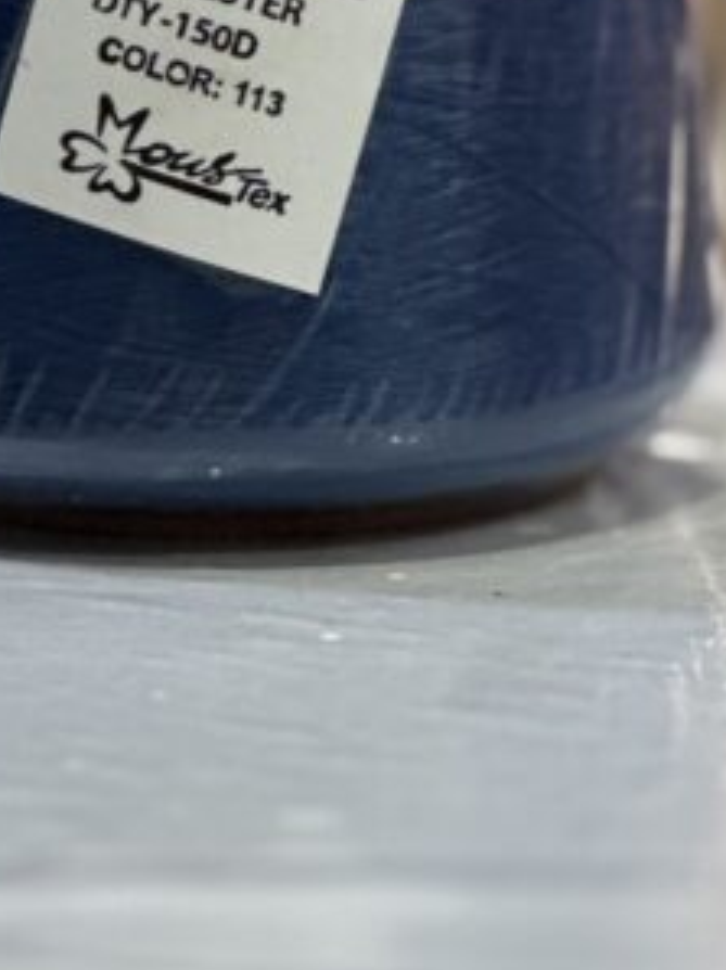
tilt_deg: -2.6
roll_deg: -0.5
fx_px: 7421
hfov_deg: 5.6
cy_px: -622
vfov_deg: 7.3
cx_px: 163
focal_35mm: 265
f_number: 2.8
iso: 125
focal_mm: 9
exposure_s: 1/33
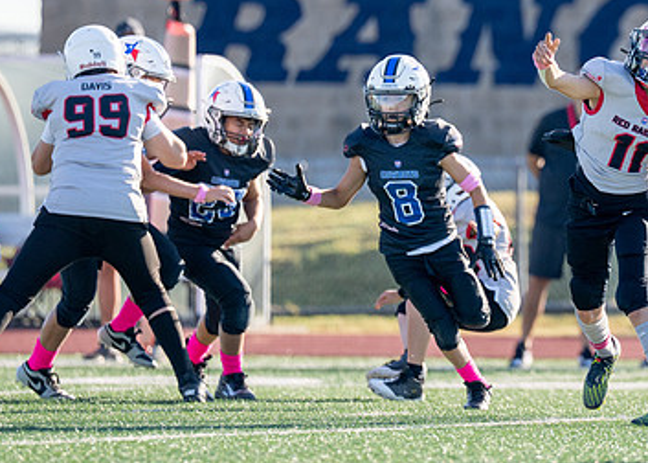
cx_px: 621
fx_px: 9163
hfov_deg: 4.0
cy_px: 159
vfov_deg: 2.9
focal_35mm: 498
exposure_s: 1/2000
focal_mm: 200
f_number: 2.8
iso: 160
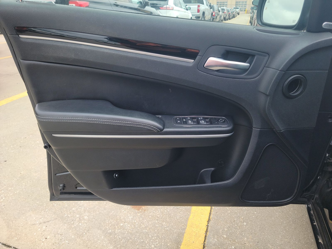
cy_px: 124
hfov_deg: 71.6
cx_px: 166
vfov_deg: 56.8
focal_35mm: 24
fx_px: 230
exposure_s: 1/203
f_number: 1.8
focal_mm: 6.7
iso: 50
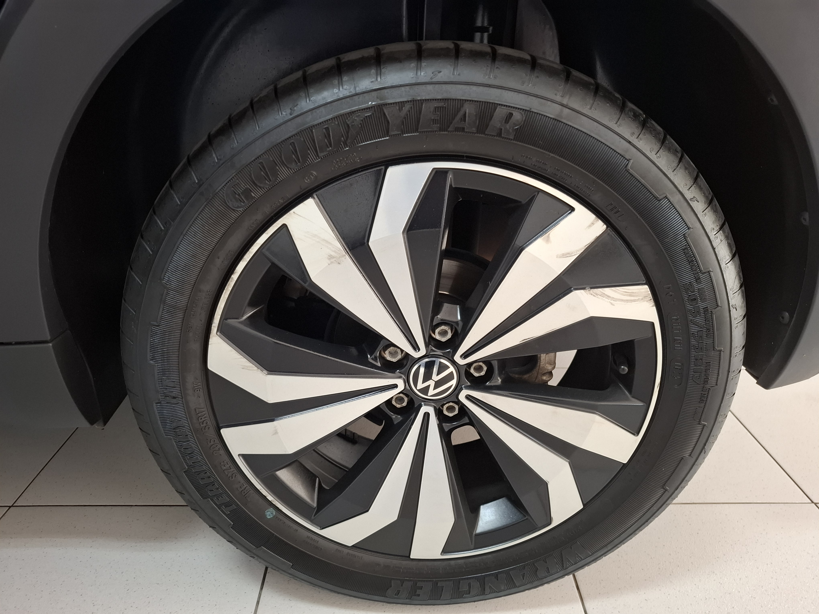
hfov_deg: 73.9
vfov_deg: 58.9
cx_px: 410
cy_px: 307
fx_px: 544
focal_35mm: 23
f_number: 1.8
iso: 250
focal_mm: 5.54
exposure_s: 1/30
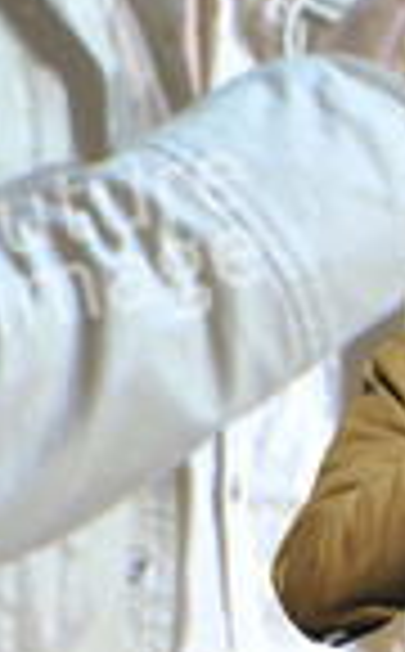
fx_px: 5254
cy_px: 36
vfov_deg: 7.1
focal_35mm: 296
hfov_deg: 4.4
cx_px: 524
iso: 1600
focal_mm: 70
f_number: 5
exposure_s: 1/100
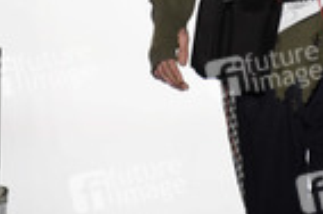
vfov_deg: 1.4
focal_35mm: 956
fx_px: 8558
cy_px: -98
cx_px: 295
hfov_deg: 2.2
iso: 4000
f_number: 5.6
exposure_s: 1/320
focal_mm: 300
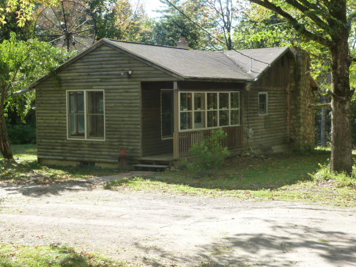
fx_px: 586
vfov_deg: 25.7
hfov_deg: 33.8
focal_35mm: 57
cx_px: 178
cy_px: 134
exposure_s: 1/125
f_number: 4.4
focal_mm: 10.1
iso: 160
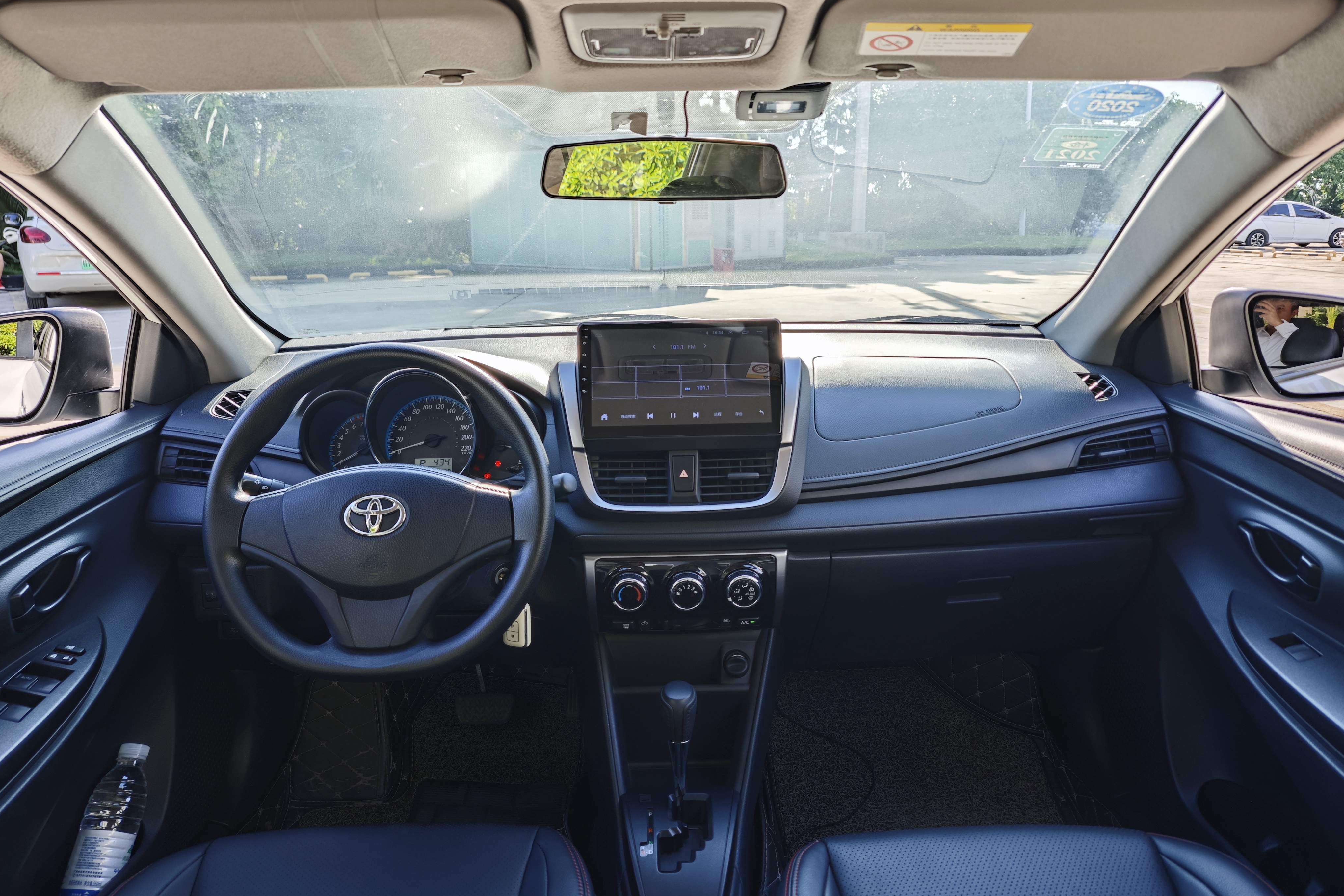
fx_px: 896
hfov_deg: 73.7
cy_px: 429
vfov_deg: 53.1
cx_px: 672
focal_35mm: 24
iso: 125
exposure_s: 1/101
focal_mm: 6.55
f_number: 1.6
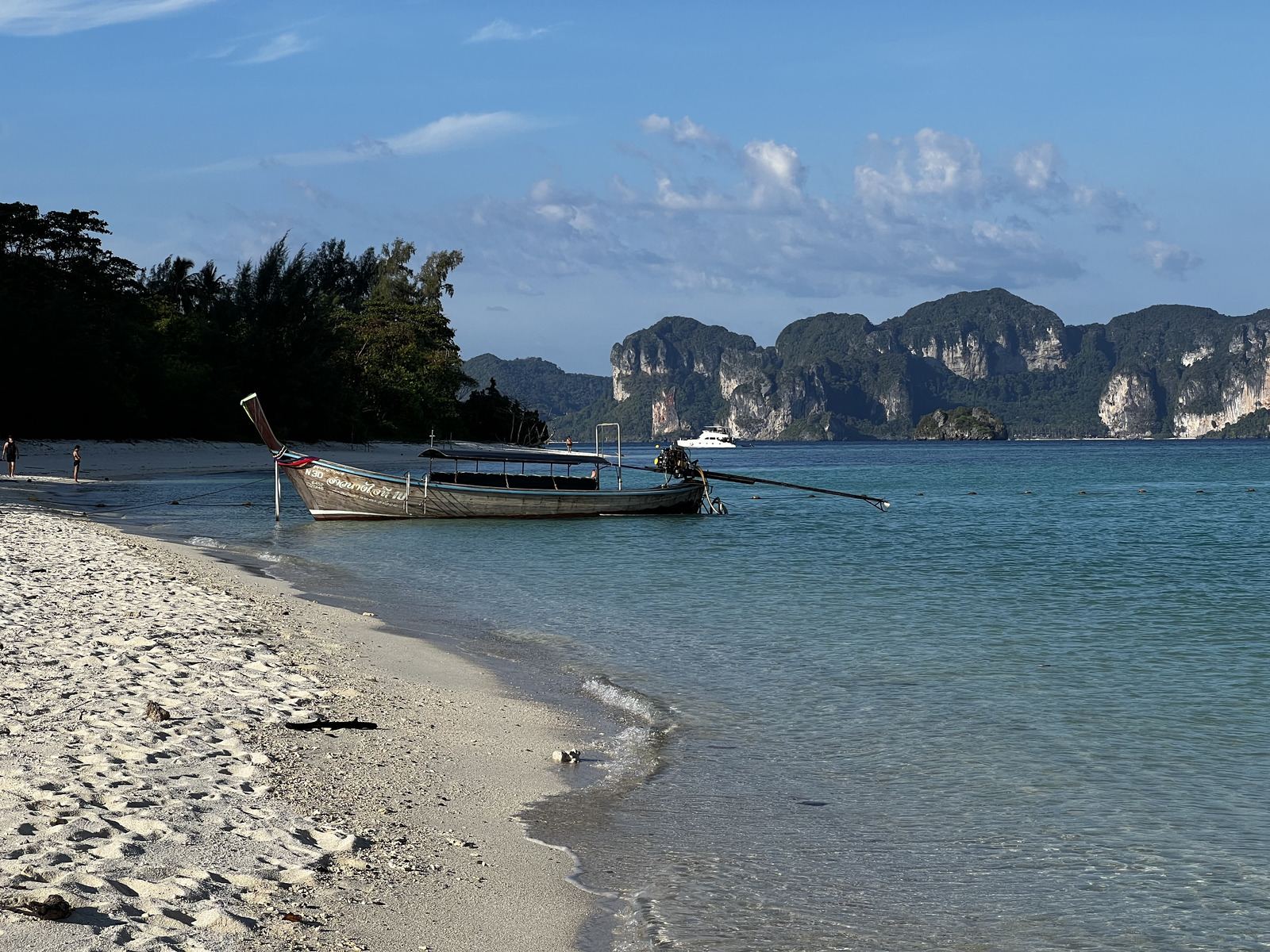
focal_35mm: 77
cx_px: 635
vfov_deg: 19.1
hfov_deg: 25.3
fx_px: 2825
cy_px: 476
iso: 32
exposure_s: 1/943
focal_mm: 9
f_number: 2.8
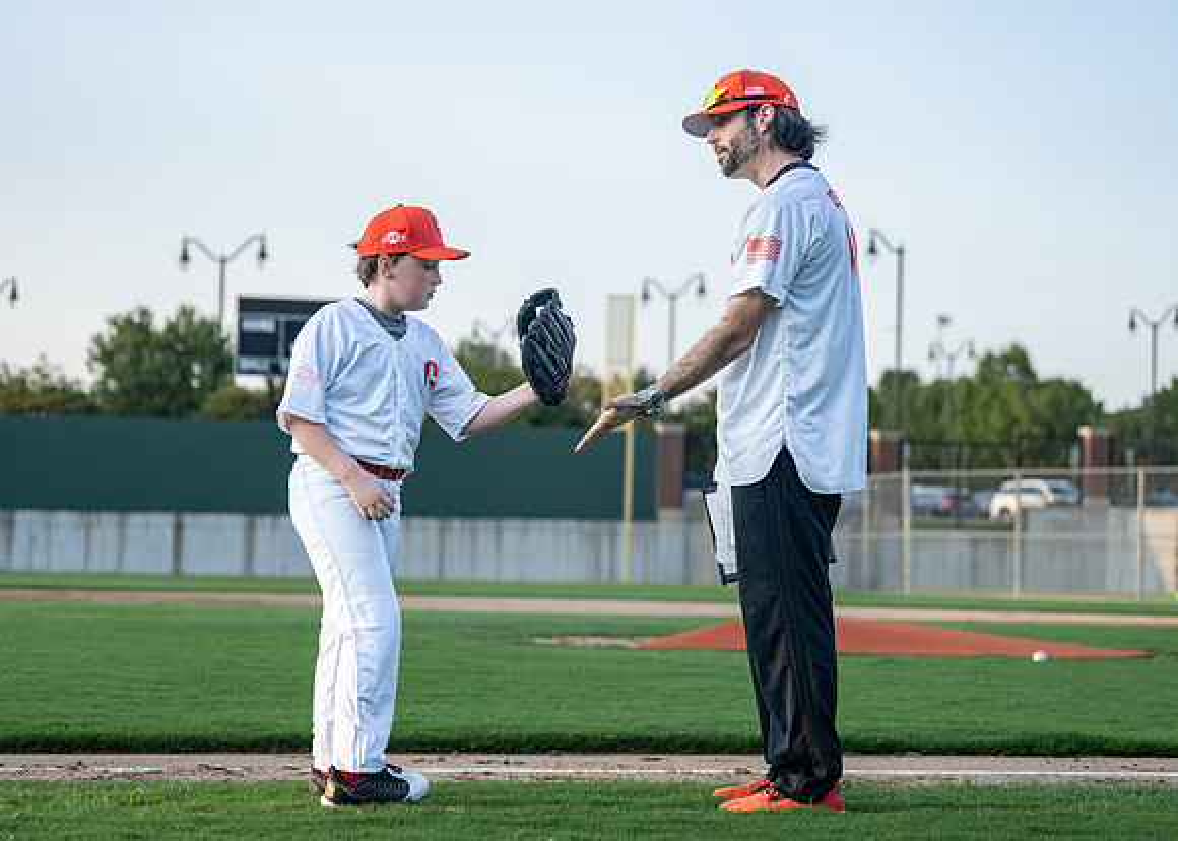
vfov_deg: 17.3
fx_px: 2768
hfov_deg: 24.0
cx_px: 561
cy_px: 441
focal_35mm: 83
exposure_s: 1/2500
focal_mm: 70
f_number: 2.8
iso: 640
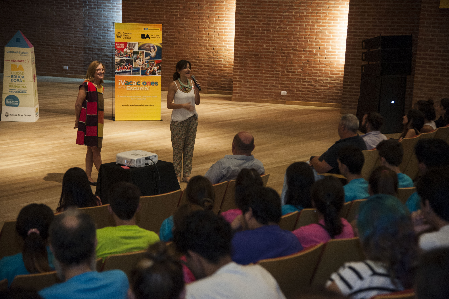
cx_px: 224
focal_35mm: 75
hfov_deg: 27.0
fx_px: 935
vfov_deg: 18.2
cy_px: 150
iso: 1600
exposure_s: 1/60
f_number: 4
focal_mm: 75
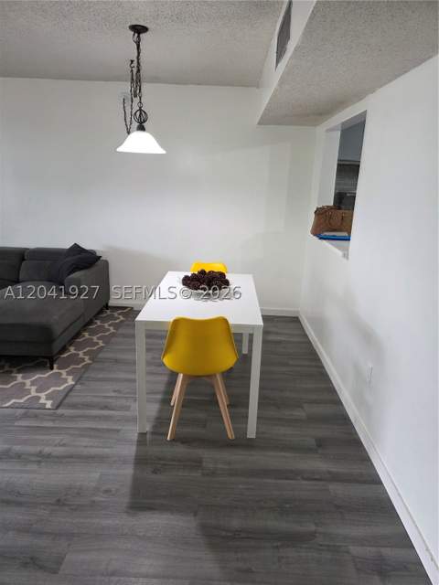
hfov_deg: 58.9
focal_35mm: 23
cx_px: 220
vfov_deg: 73.9
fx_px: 389
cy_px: 292
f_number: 1.7
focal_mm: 6.3
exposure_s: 1/120
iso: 320
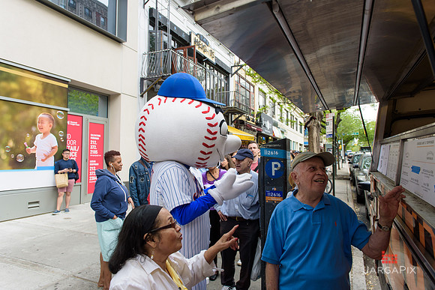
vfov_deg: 53.2
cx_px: 218
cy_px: 145
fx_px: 290
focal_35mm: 24
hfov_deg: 73.7
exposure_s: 1/250
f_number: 4
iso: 200
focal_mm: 24
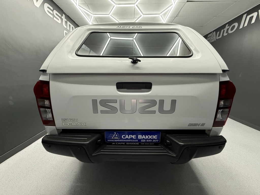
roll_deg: -0.2
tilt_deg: -10.0
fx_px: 105
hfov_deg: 102.1
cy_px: 98
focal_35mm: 14
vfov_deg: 85.7
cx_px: 130
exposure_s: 1/100
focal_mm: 2.22
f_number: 2.2
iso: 250
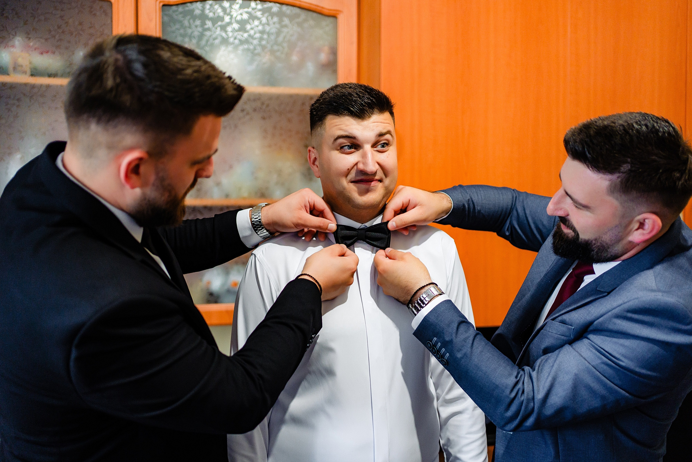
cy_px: 231
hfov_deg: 54.4
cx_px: 346
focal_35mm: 35
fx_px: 673
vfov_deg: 37.9
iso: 1250
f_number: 1.8
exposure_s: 1/250
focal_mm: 35
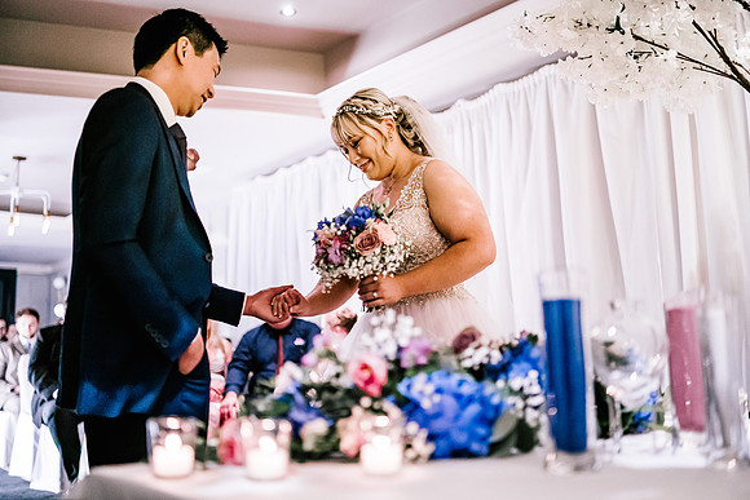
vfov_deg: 37.3
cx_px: 375
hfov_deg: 53.6
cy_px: 250
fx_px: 742
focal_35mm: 36
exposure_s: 1/250
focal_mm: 35
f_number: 1.4
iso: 2500
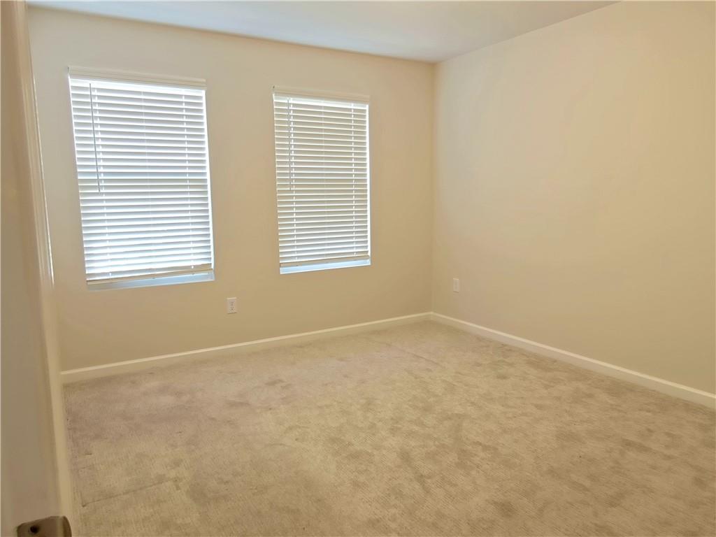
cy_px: 268
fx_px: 496
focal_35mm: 24
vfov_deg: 56.8
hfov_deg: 71.6
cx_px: 358
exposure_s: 1/15
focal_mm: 4.39
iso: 400
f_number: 2.8
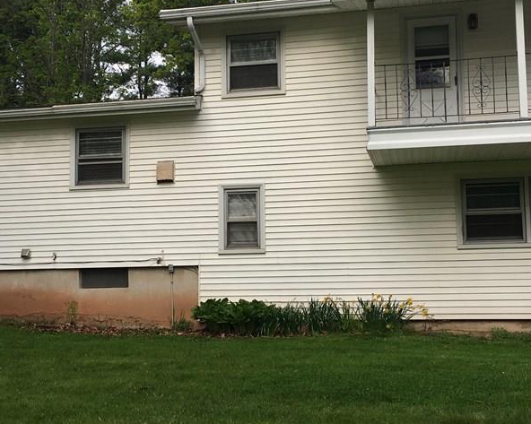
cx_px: 256
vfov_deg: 30.8
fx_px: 770
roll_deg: +0.8
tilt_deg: +5.5
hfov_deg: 38.1
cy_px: 221
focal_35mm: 49
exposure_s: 1/693
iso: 25
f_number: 2.2
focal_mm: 4.15
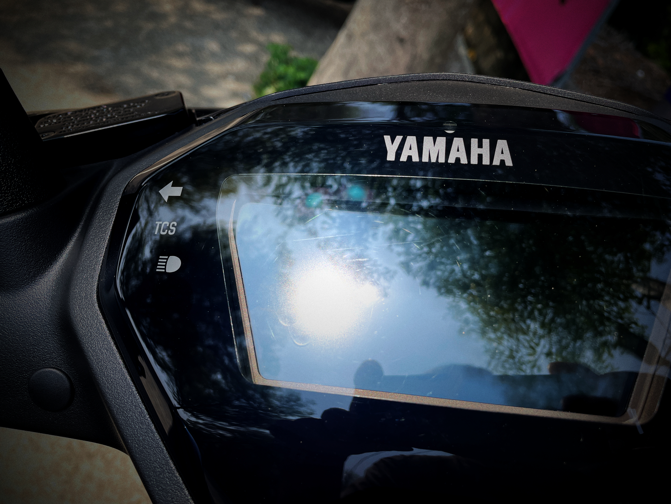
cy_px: 252
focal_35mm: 26
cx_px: 336
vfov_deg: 53.1
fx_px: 504
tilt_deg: -41.9
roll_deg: -25.2
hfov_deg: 67.3
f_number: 1.6
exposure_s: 1/1401
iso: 32
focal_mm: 4.2
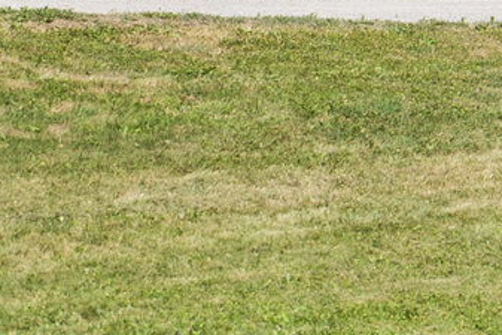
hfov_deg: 11.2
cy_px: -168
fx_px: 2316
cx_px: 1016
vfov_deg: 8.1
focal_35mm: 166
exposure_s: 1/60
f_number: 8
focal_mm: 35
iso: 80
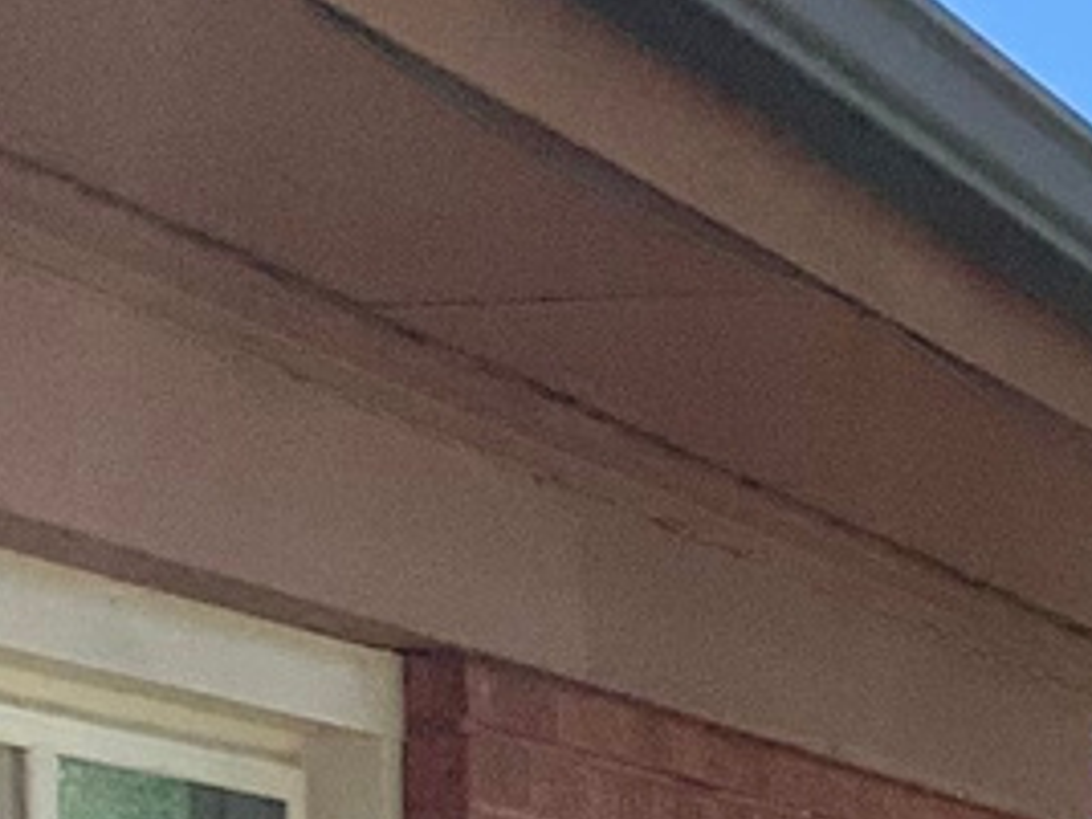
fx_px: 7003
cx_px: 2196
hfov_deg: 8.5
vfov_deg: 6.4
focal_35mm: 222
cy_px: 1887
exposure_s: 1/1221
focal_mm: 3
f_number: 1.8
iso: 16
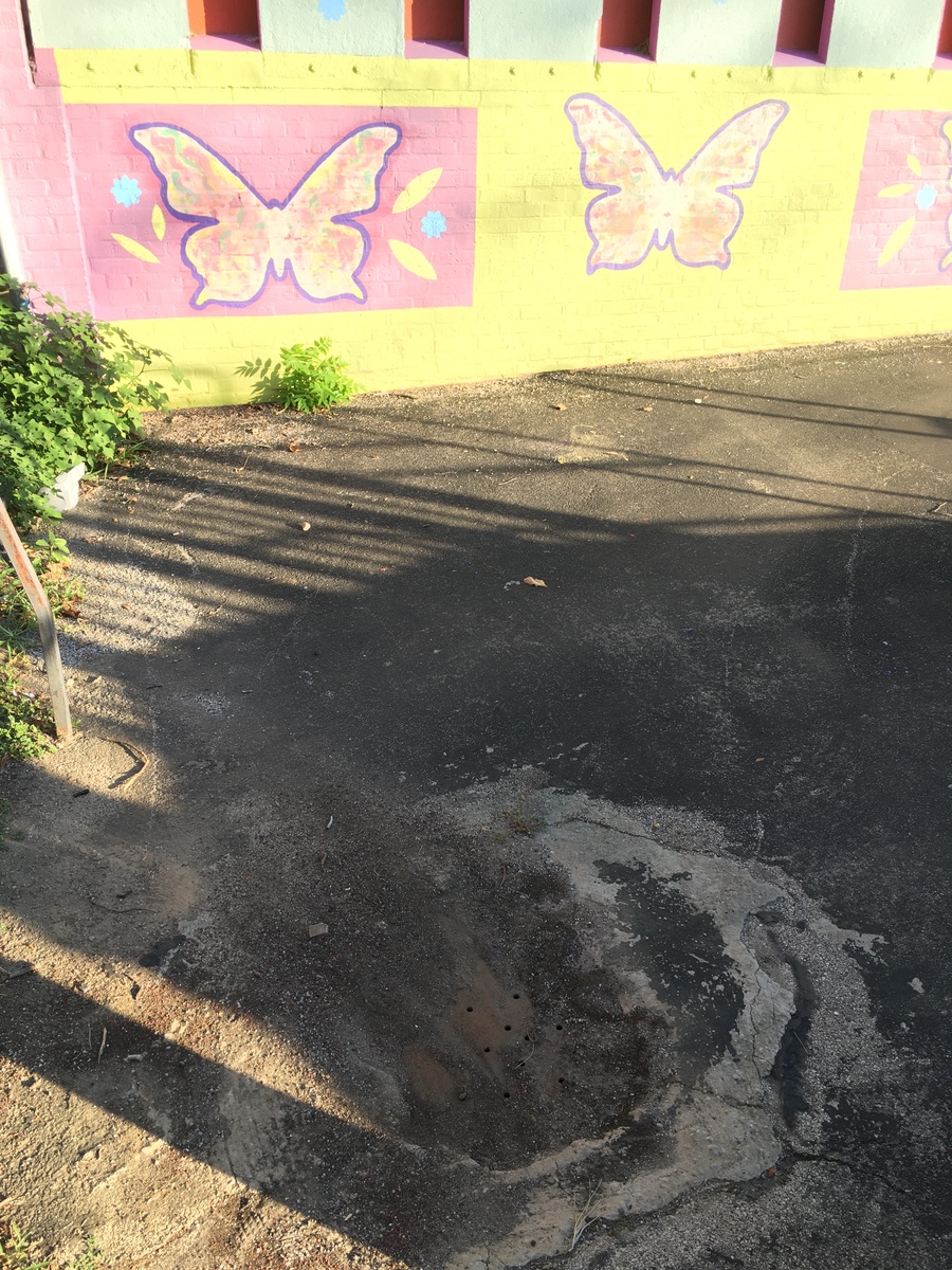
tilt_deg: -28.9
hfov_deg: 48.2
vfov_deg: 61.7
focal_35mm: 29
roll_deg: -2.1
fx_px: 1063
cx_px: 476
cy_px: 635
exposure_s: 1/154
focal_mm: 4.15
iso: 25
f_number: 2.2
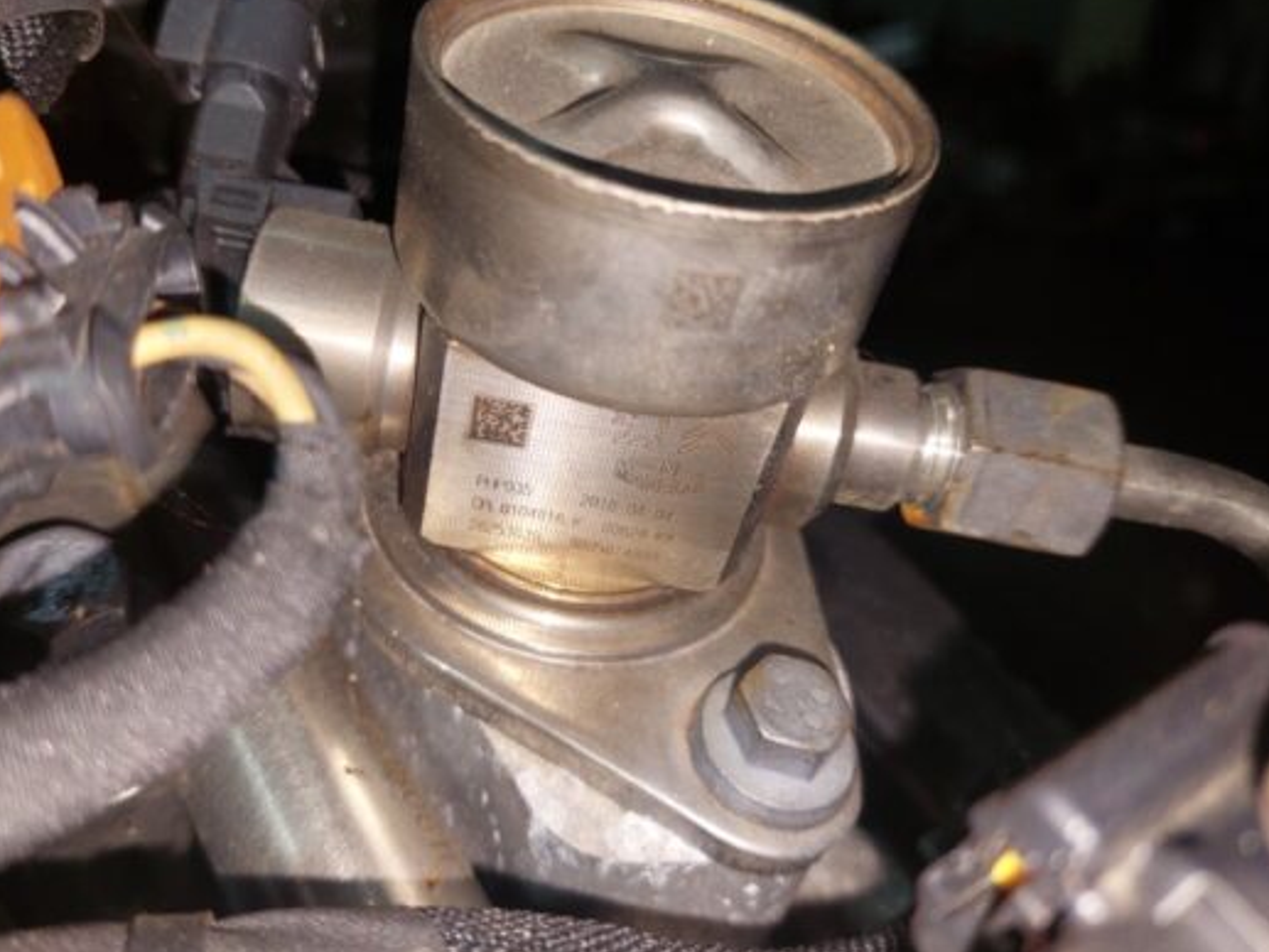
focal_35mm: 29
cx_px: 569
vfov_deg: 48.1
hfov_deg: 61.5
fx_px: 1063
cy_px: 417
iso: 40
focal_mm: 5.23
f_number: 1.8
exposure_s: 1/120
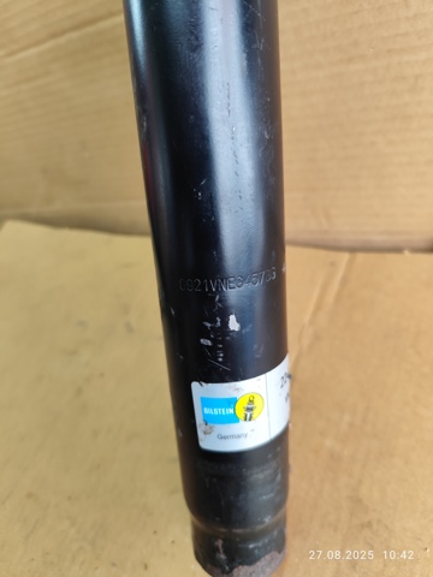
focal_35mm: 23
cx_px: 216
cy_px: 288
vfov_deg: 73.9
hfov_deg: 58.9
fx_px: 384
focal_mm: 6.19
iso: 320
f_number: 1.65
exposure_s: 1/100
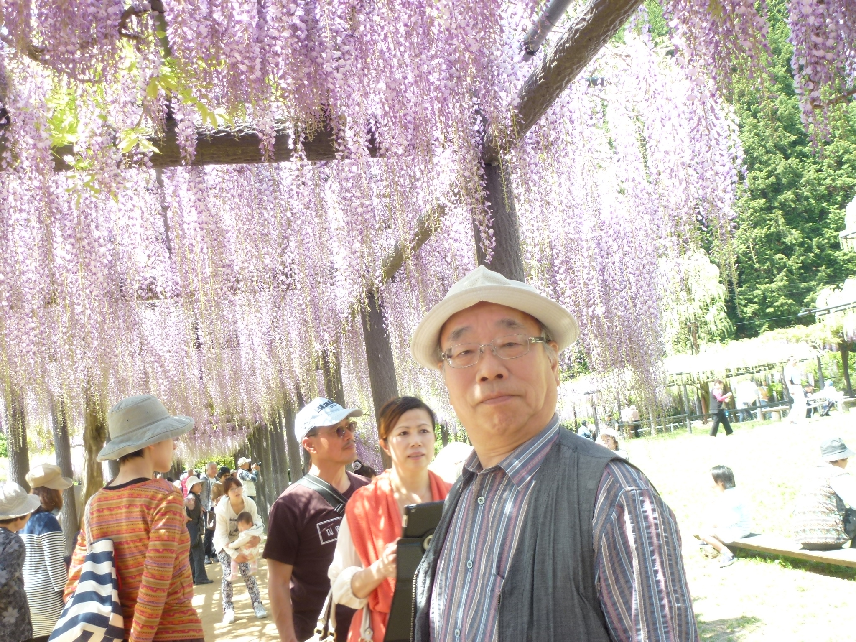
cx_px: 428
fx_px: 940
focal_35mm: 38
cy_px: 321
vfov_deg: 37.7
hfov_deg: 49.0
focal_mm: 6.8
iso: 100
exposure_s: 1/80
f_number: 3.8
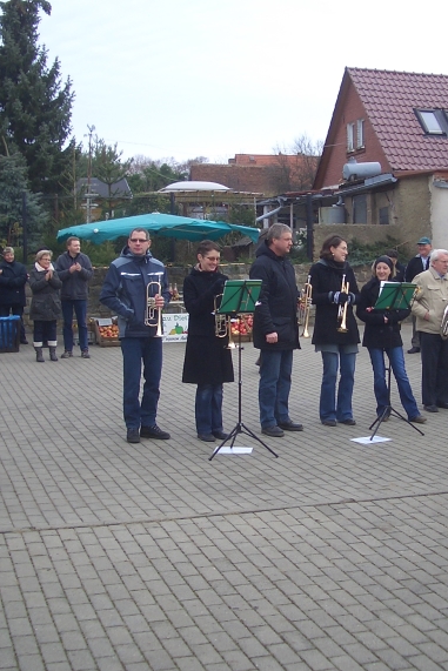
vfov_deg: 38.9
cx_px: 275
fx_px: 951
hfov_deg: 26.4
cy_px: 327
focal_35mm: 51
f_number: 2.6
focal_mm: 5.8
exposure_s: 1/100
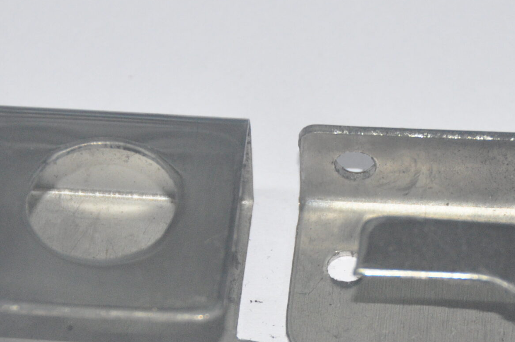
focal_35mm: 297
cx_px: 311
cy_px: 320
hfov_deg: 6.9
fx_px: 4243
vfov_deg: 4.6
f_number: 5.3
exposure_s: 1/60
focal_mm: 90
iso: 1250
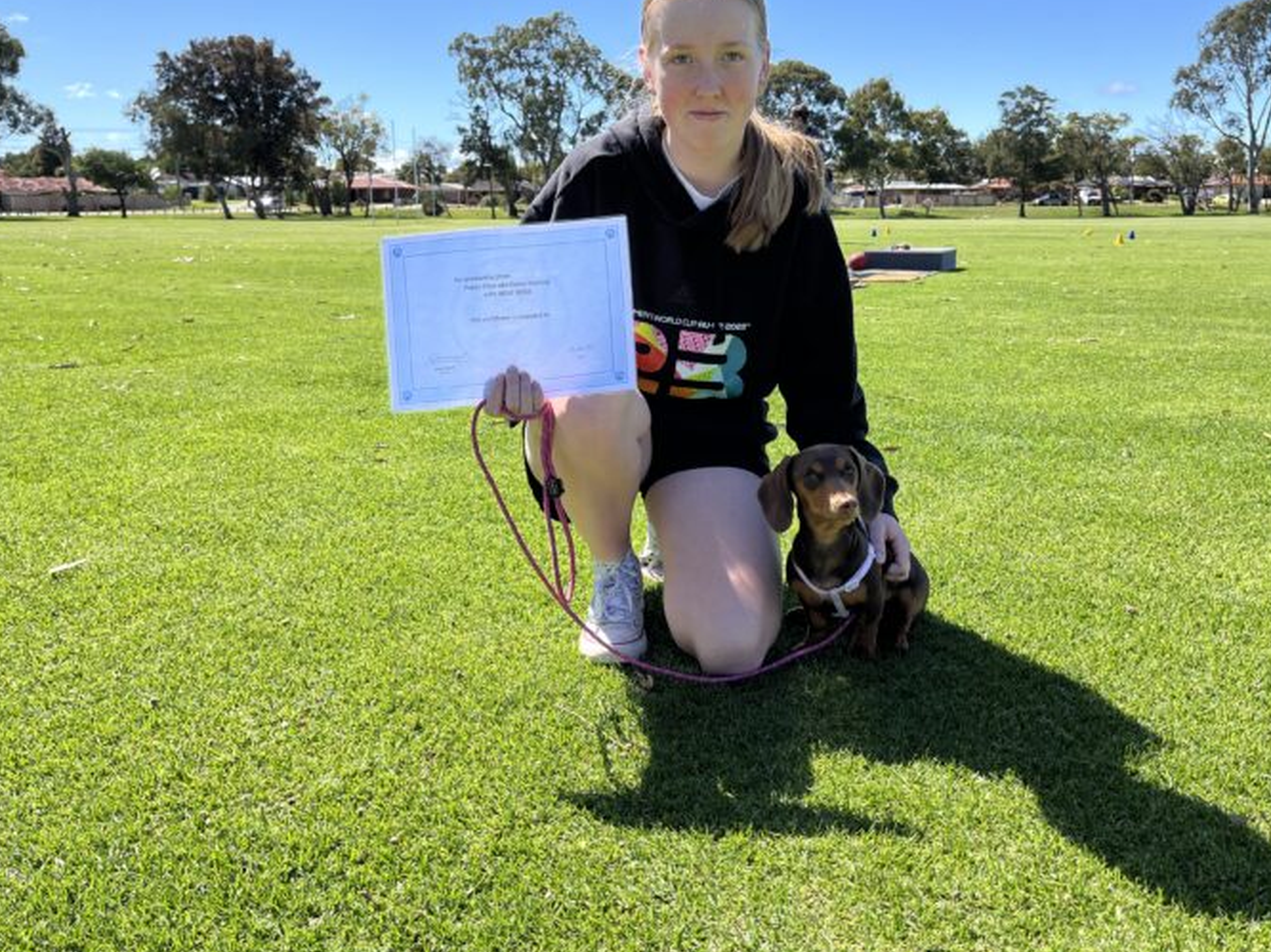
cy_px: 429
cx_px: 681
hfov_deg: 59.9
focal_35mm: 30
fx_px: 1101
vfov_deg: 46.7
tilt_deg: -10.2
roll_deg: +0.1
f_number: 1.6
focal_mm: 5.1
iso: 50
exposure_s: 1/1890
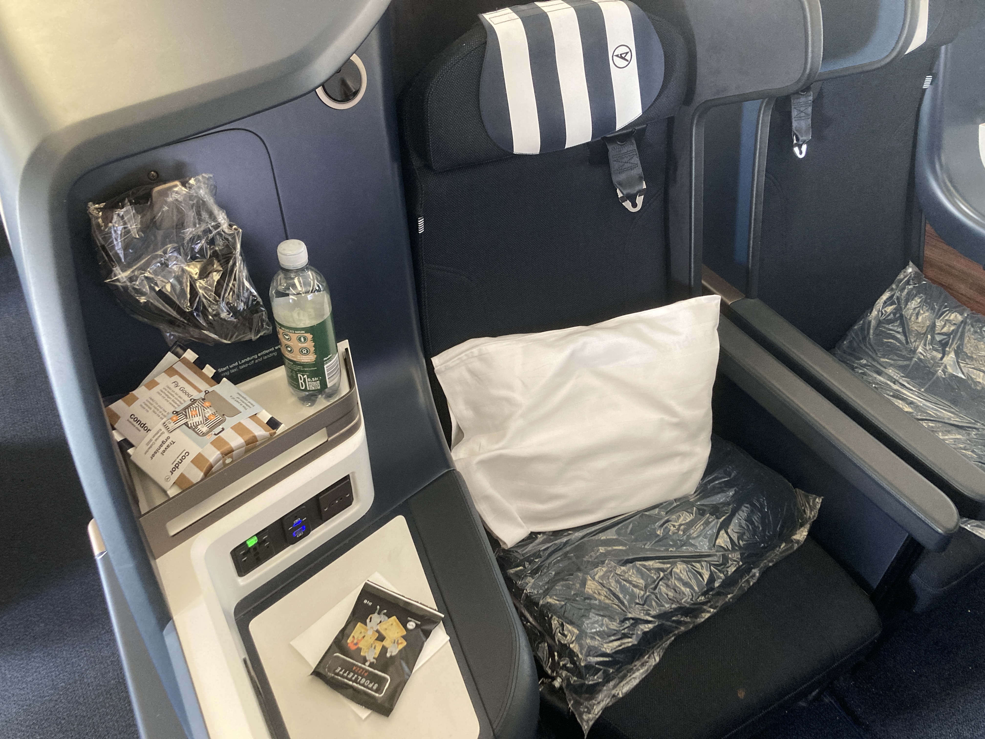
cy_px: 370
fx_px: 797
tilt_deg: -41.3
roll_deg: -0.6
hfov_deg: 63.4
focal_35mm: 28
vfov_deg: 49.7
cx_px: 492
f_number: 1.8
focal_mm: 3.99
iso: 400
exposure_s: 1/27
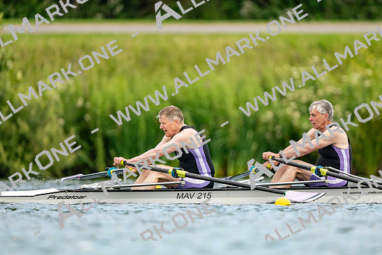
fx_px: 8915
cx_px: 191
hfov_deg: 2.5
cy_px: 128
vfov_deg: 1.6
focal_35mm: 840
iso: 1250
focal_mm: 840
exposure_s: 1/2500
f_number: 5.6
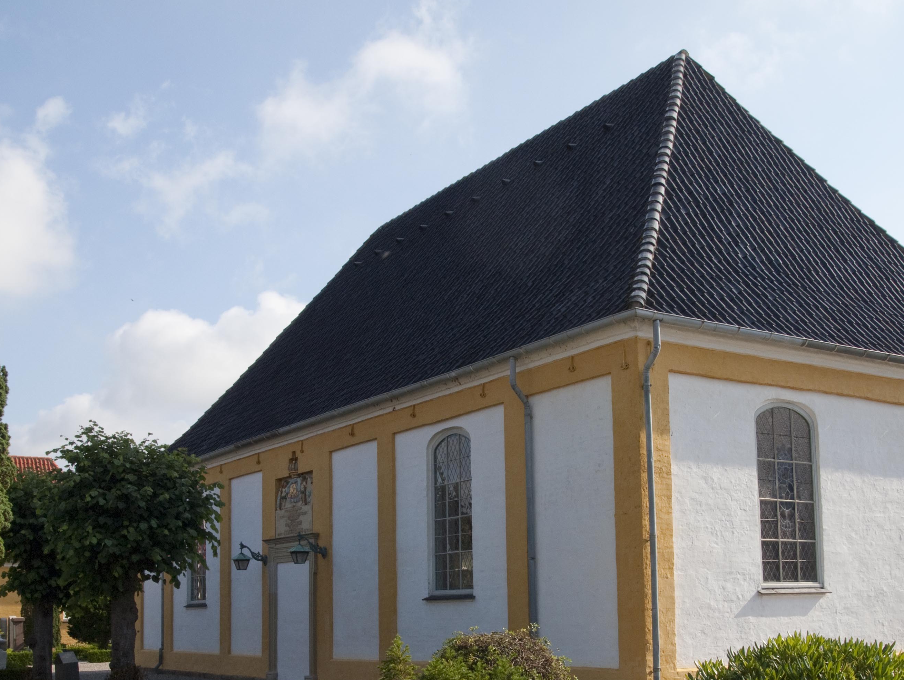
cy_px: 499
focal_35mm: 45
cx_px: 500
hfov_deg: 42.0
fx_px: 1177
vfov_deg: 31.7
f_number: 7.1
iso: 200
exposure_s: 1/320
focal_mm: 15
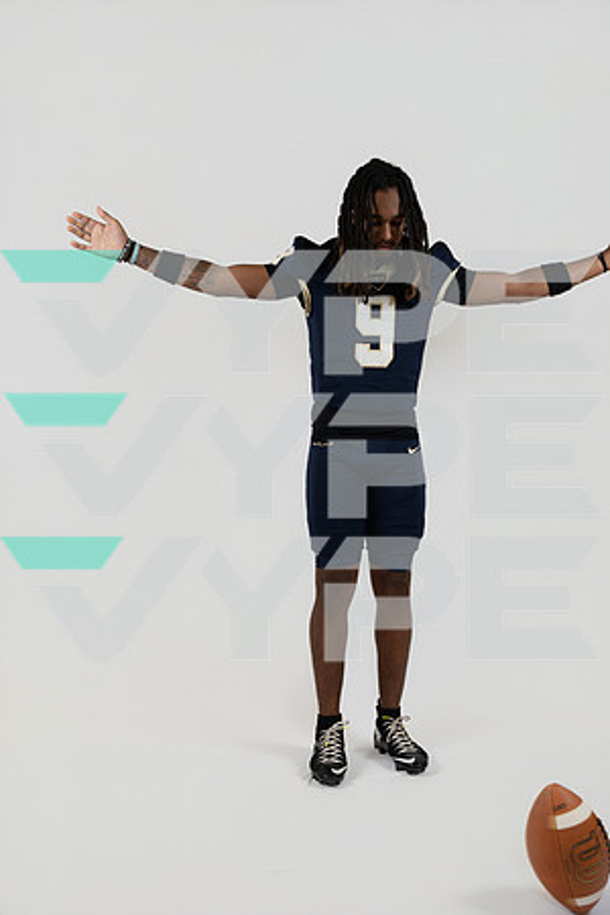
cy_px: 458
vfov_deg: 48.8
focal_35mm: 40
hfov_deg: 33.6
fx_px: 1009
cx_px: 305
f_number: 3.5
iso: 250
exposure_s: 1/125
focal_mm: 39.7
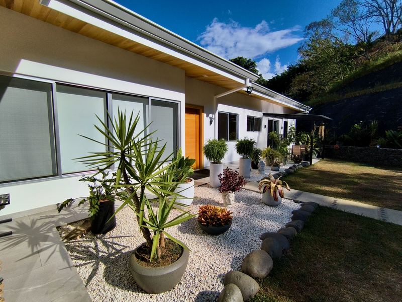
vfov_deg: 78.1
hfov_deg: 94.5
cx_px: 201
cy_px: 151
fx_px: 186
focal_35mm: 16
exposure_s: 1/3759
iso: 50
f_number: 2.2
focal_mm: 1.65
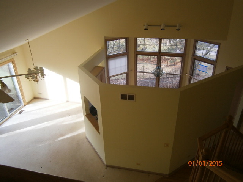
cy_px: 91
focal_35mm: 26
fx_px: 183
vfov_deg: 53.1
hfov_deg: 67.3
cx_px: 122
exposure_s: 1/80
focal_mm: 4.7
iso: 80
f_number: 2.8
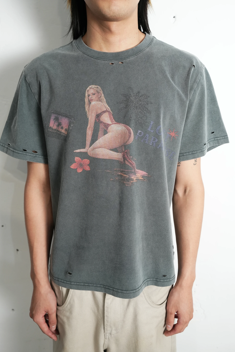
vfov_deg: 55.8
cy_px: 181
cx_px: 115
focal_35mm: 34
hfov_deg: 38.9
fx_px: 333
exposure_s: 1/100
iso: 1250
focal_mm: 33
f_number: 4.5
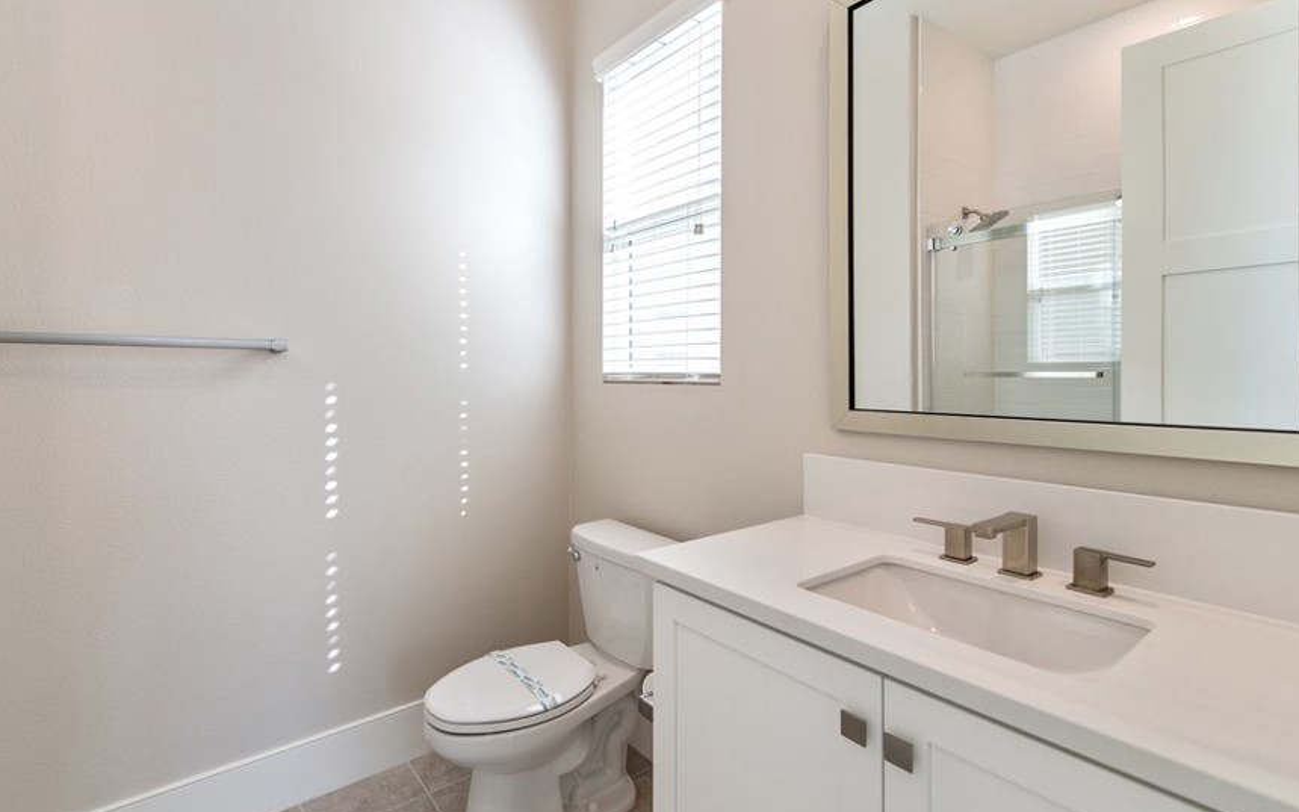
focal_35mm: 17
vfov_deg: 67.9
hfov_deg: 94.2
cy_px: 368
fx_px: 602
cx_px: 603
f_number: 4
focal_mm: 14
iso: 360
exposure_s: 1/250
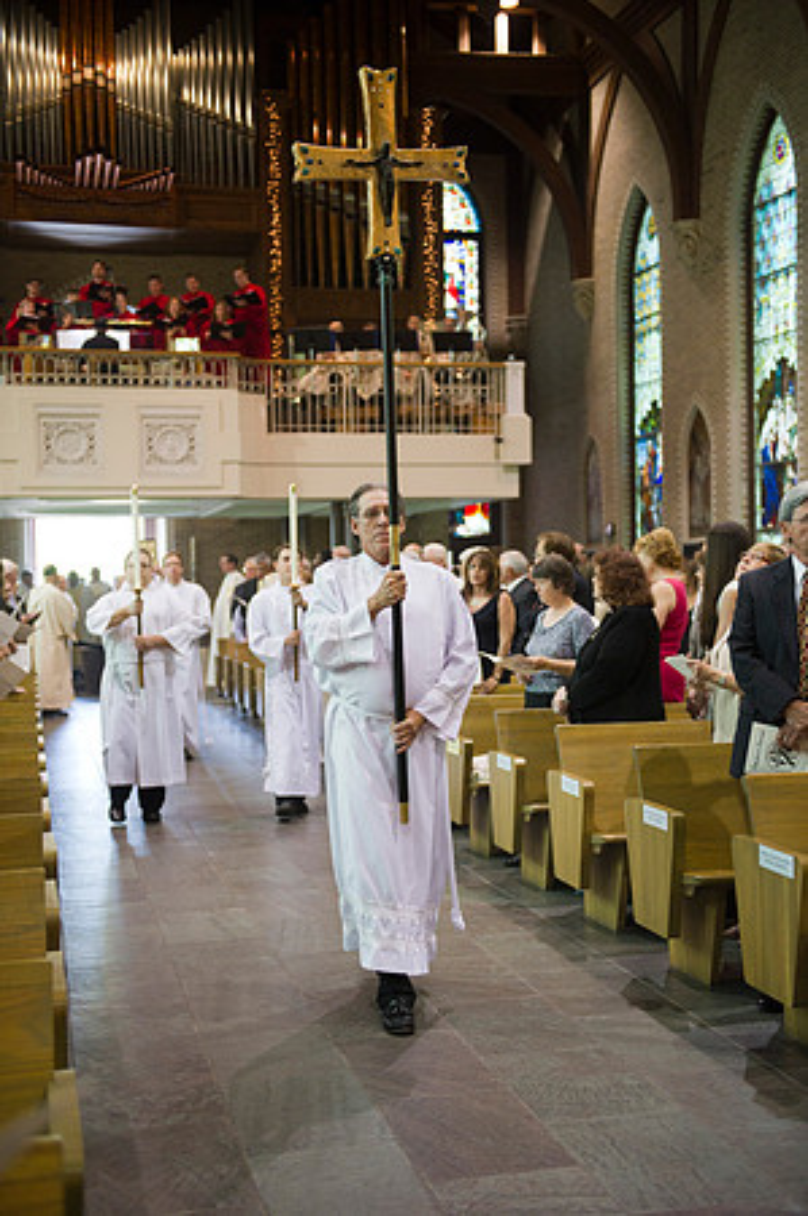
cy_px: 608
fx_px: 1620
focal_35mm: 48
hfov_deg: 28.0
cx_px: 404
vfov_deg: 41.2
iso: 2000
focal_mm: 48
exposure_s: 1/200
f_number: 2.8
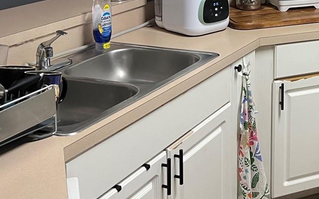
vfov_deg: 19.1
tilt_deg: -9.3
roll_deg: -1.9
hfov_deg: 28.7
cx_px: 347
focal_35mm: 65
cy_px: -27
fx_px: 565
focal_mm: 5.7
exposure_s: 1/60
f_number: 1.5
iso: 100
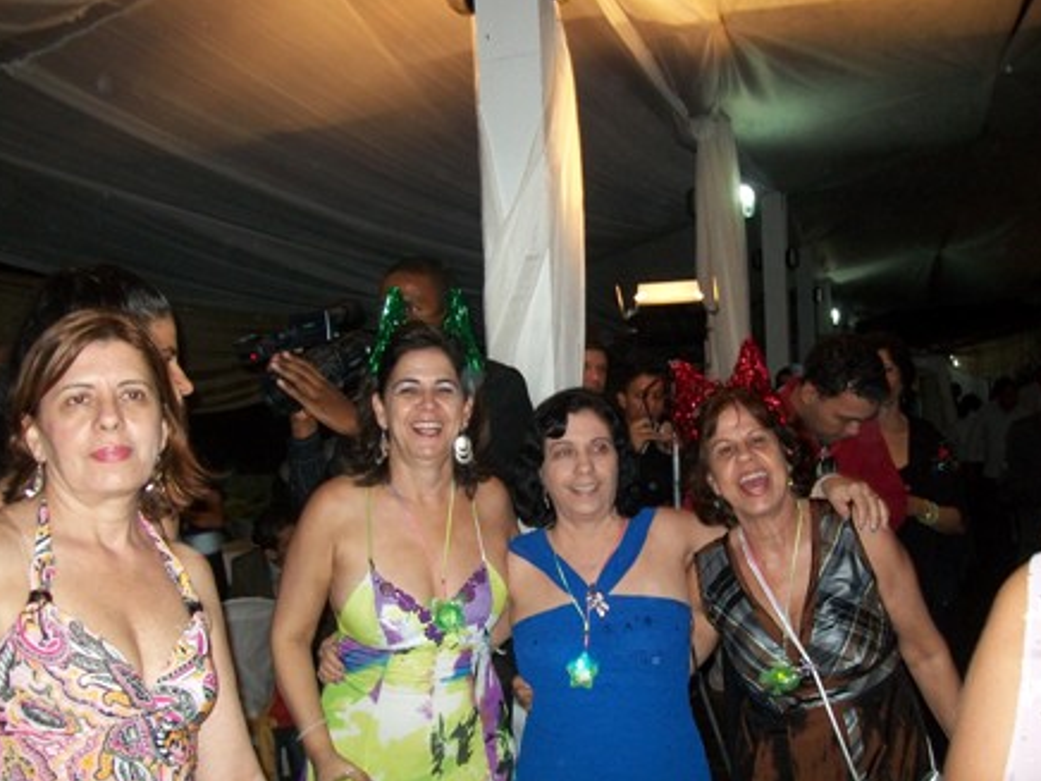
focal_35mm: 37
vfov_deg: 38.7
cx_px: 518
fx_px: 1113
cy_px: 382
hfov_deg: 50.1
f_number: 2.7
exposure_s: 1/30
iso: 160
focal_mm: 6
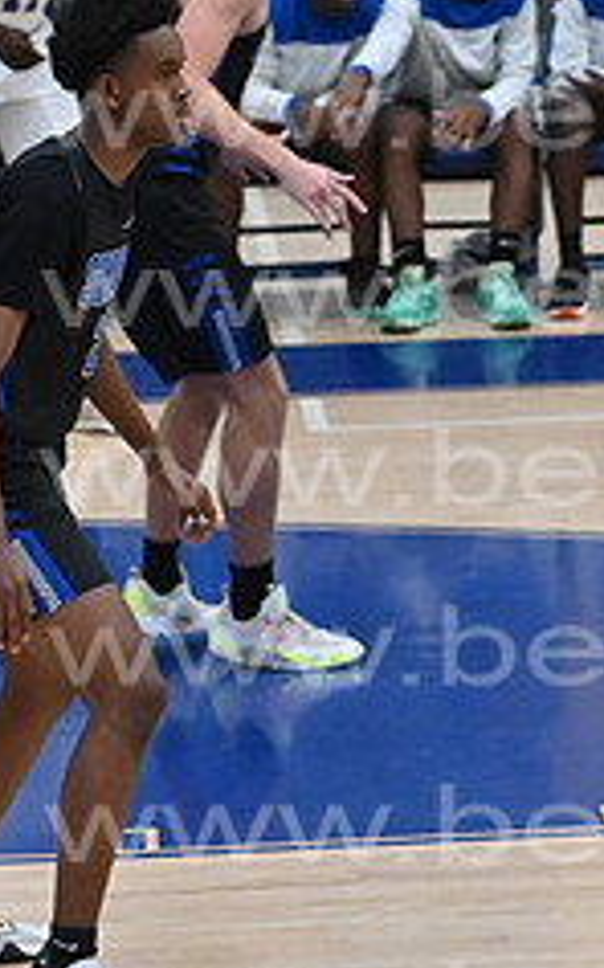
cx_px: 979
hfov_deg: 4.5
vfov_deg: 7.2
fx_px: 7695
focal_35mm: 292
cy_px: 745
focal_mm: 78
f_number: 4
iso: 4000
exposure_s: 1/800
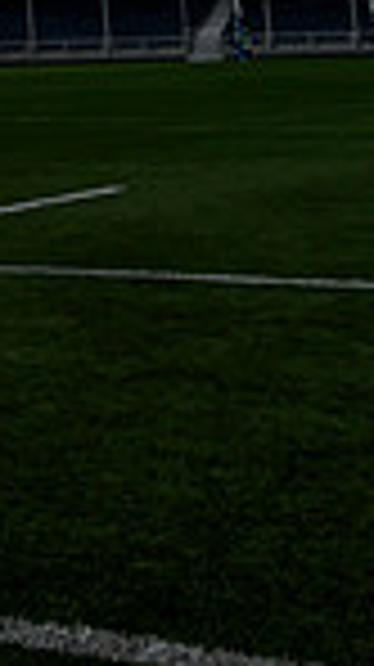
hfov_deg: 9.0
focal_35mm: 115
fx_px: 2032
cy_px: -342
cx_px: -655
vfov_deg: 16.8
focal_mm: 24
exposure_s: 1/200
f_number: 9
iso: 320
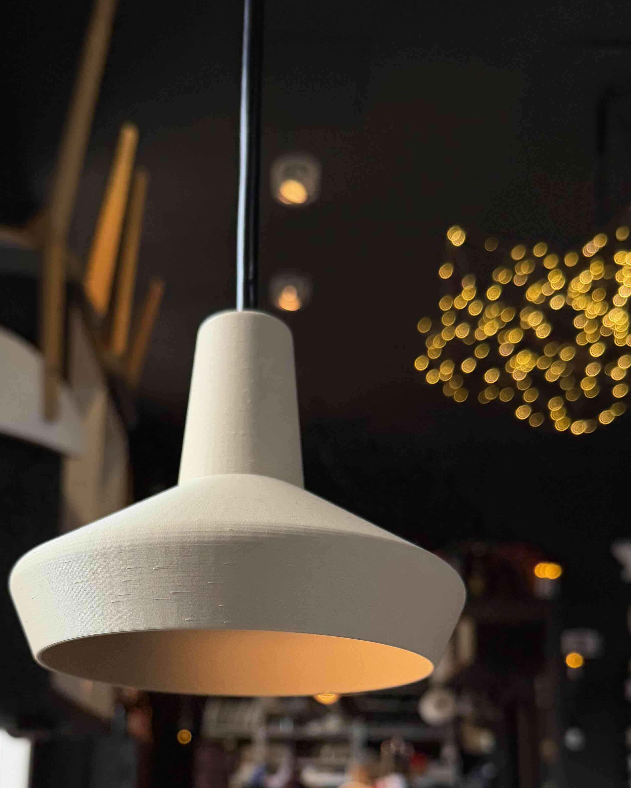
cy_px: 642
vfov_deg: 41.7
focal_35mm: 42
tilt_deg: +8.8
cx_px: 246
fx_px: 980
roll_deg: -2.0
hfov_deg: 35.5
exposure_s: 1/100
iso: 125
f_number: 1.78
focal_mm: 6.76
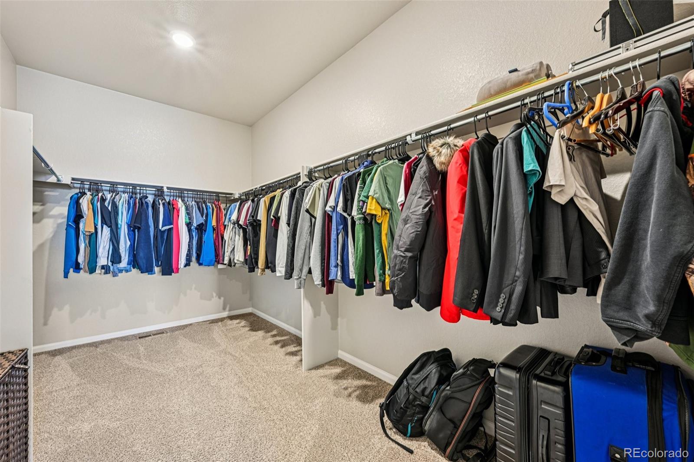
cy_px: 231
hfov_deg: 104.3
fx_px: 270
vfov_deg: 81.2
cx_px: 347
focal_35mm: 14
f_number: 11
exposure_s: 1.6
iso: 400
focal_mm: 14
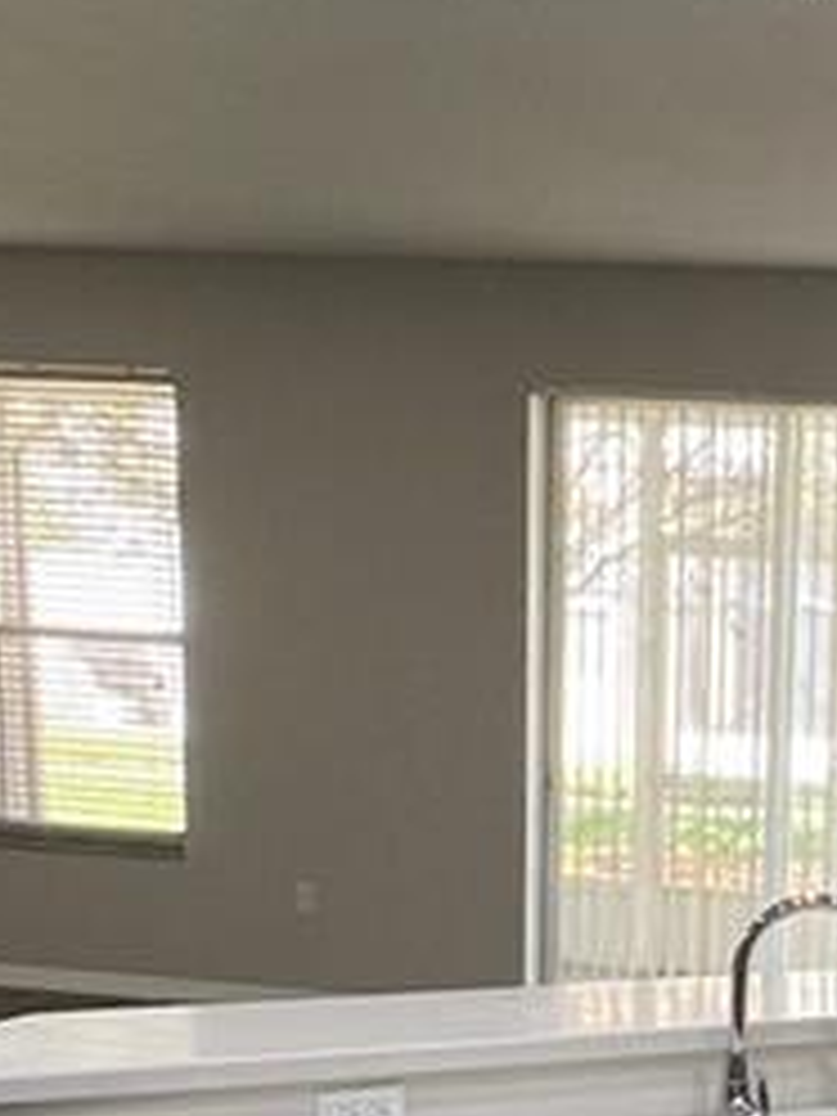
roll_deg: -3.3
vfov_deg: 29.0
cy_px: 1084
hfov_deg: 21.7
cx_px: 990
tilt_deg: -12.1
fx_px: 2031
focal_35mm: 63
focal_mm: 1.57
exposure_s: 1/120
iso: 160
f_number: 1.8
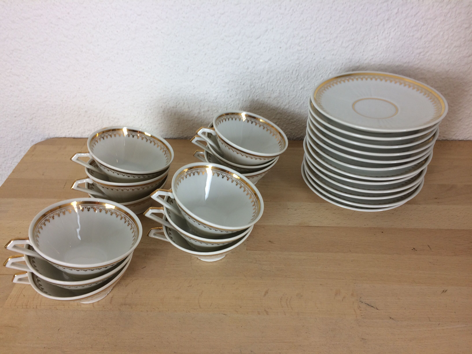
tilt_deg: -37.1
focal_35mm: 29
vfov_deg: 48.2
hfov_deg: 61.7
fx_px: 395
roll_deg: +0.5
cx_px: 236
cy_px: 177
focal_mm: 4.15
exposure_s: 1/33
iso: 32
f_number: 2.2
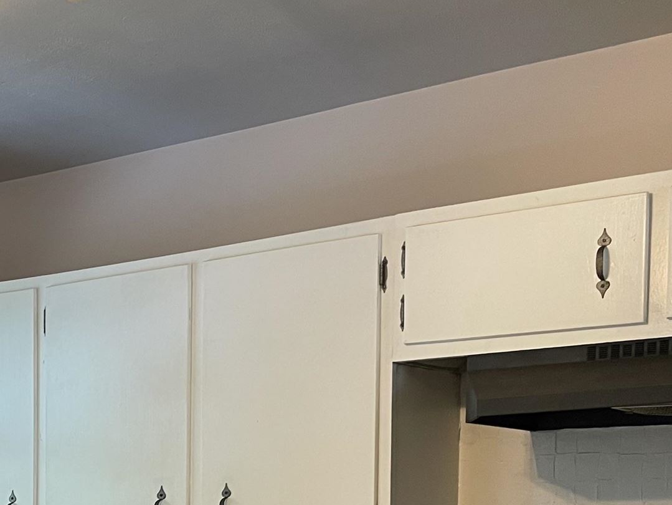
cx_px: 60
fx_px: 1437
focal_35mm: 74
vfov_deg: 18.7
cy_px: 628
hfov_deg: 25.5
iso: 100
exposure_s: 1/60
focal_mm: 4.2
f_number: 1.6
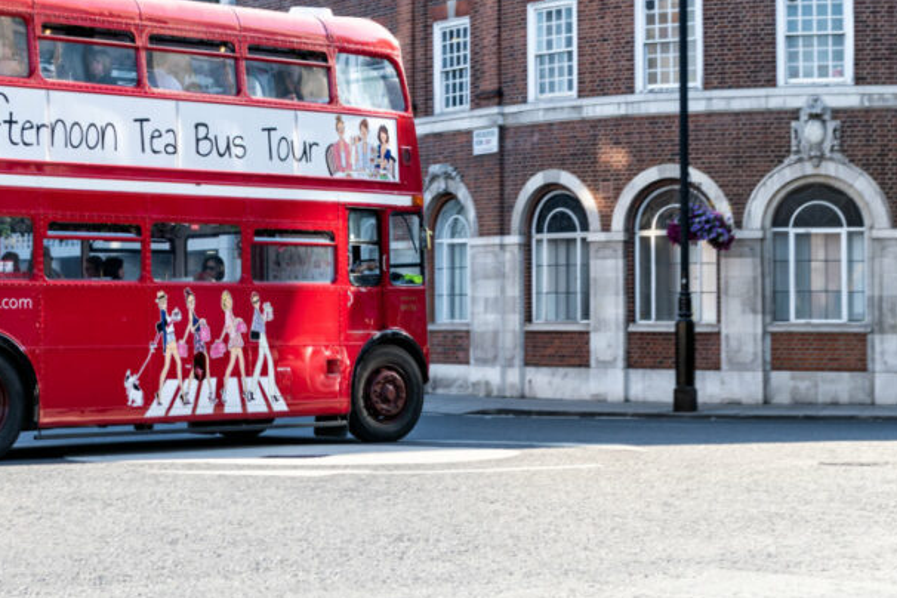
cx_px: 243
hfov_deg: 21.7
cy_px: 116
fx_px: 2317
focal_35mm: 93
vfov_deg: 14.6
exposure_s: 1/125
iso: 64
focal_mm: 55
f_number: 4
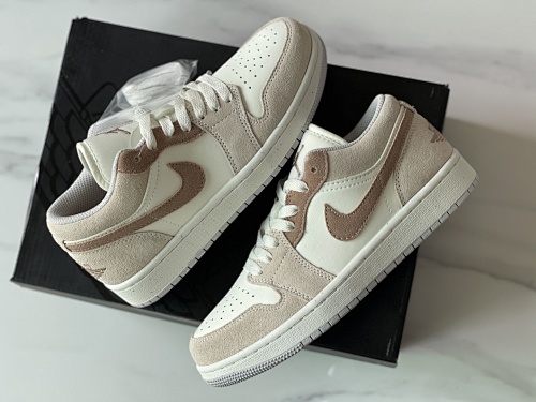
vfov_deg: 22.9
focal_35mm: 64
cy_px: 201
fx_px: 991
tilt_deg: -79.9
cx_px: 268
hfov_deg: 30.3
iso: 25
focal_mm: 7.5
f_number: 2.2
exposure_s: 1/121
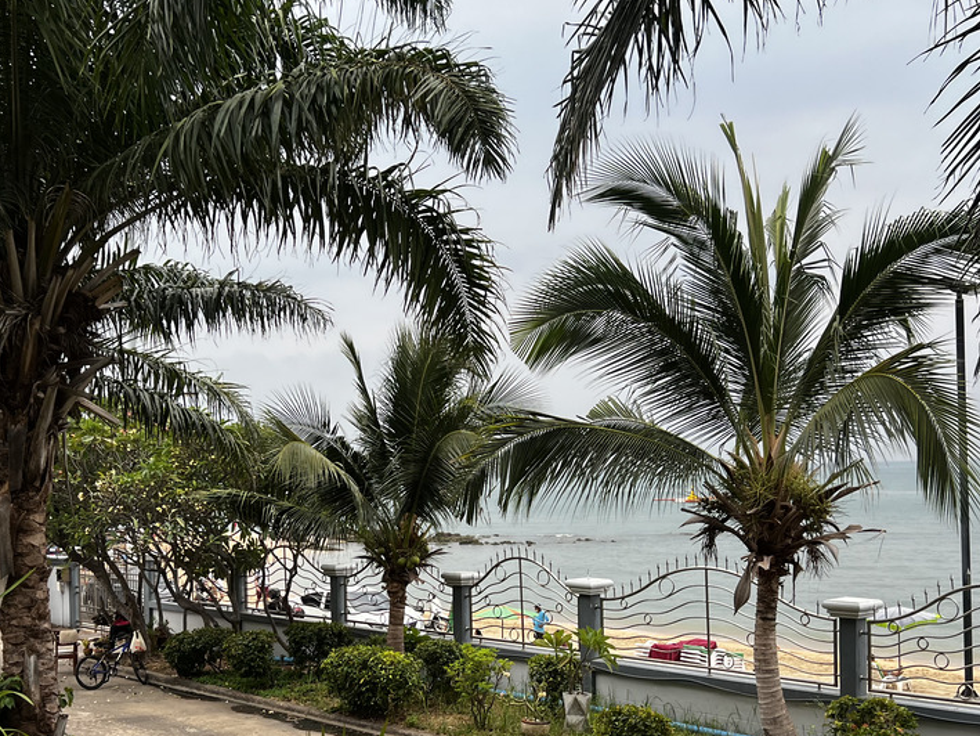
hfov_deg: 42.9
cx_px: 428
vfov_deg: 32.5
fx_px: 1246
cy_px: 515
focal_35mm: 44
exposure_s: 1/880
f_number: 1.5
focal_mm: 5.7
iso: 50
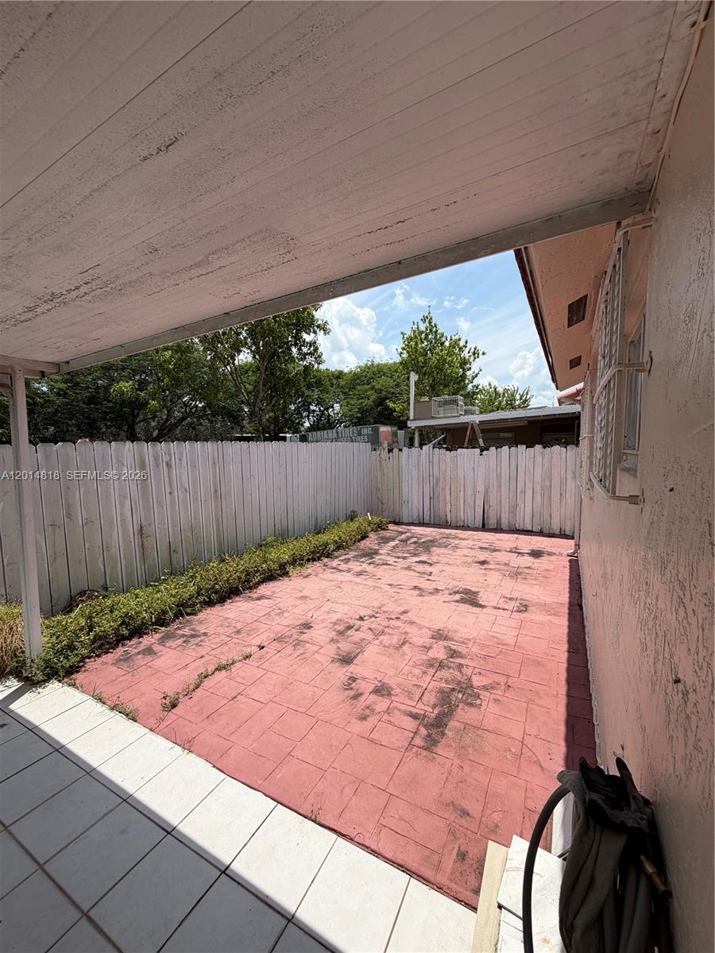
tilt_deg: -3.2
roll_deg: +0.0
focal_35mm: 14
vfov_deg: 102.1
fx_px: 386
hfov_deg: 85.7
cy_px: 476
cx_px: 358
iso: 20
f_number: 2.2
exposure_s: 1/1087
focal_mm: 2.22
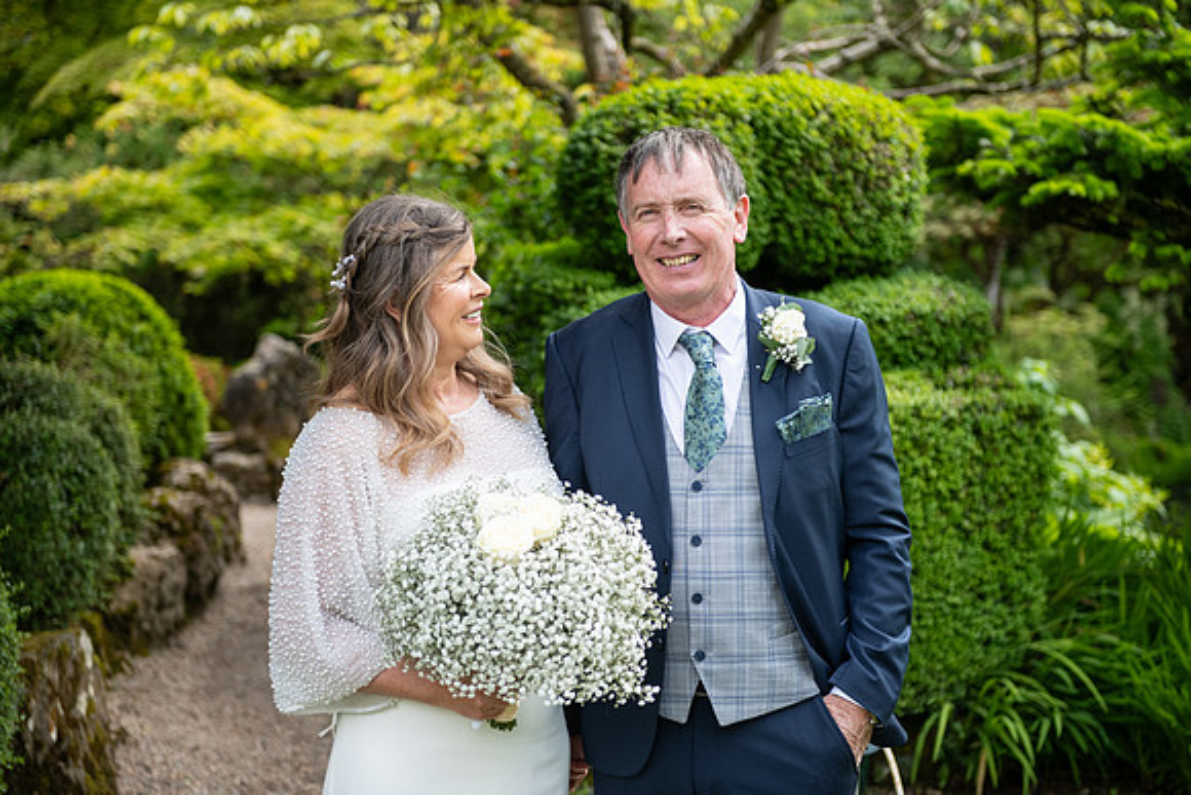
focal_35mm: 70
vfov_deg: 19.5
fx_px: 2316
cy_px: 398
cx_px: 596
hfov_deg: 28.8
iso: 400
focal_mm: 70
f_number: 3.5
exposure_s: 1/1000
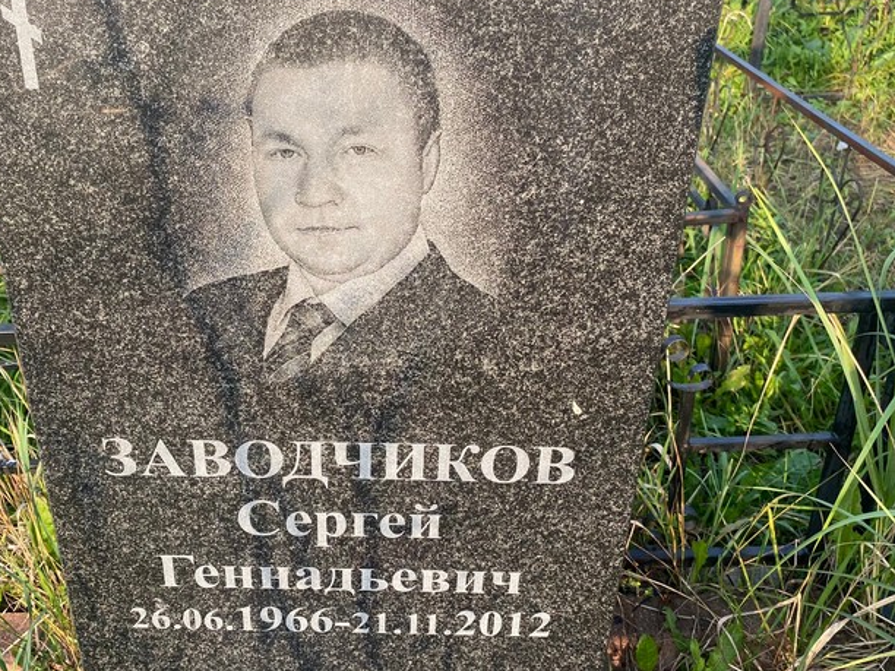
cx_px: 380
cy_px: 300
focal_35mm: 34
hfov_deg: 53.7
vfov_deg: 41.7
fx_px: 879
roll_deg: +4.7
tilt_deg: -30.2
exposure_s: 1/560
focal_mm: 4.25
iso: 32
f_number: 1.8
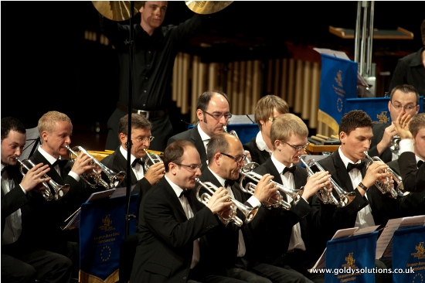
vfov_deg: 2.7
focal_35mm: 500
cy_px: 142
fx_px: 5899
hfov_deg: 4.1
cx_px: 212
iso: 1250
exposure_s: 1/60
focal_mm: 500
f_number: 4.8
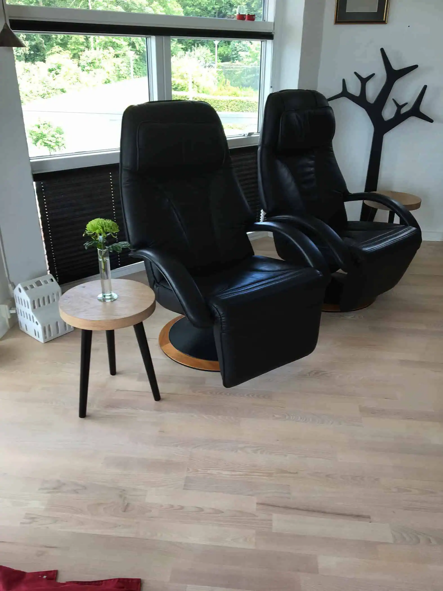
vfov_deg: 61.7
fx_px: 495
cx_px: 222
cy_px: 296
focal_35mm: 29
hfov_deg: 48.2
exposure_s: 1/50
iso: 25
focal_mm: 4.2
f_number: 2.2
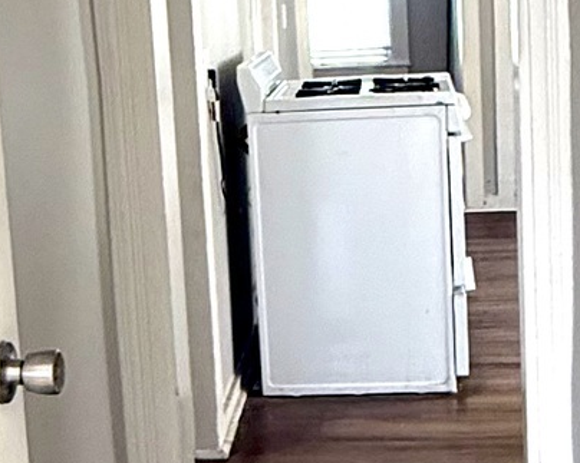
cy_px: 175
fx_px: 1339
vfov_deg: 19.6
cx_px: 271
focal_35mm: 78
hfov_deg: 24.4
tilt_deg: -8.8
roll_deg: +1.2
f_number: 2.2
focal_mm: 2.22
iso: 320
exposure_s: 1/99
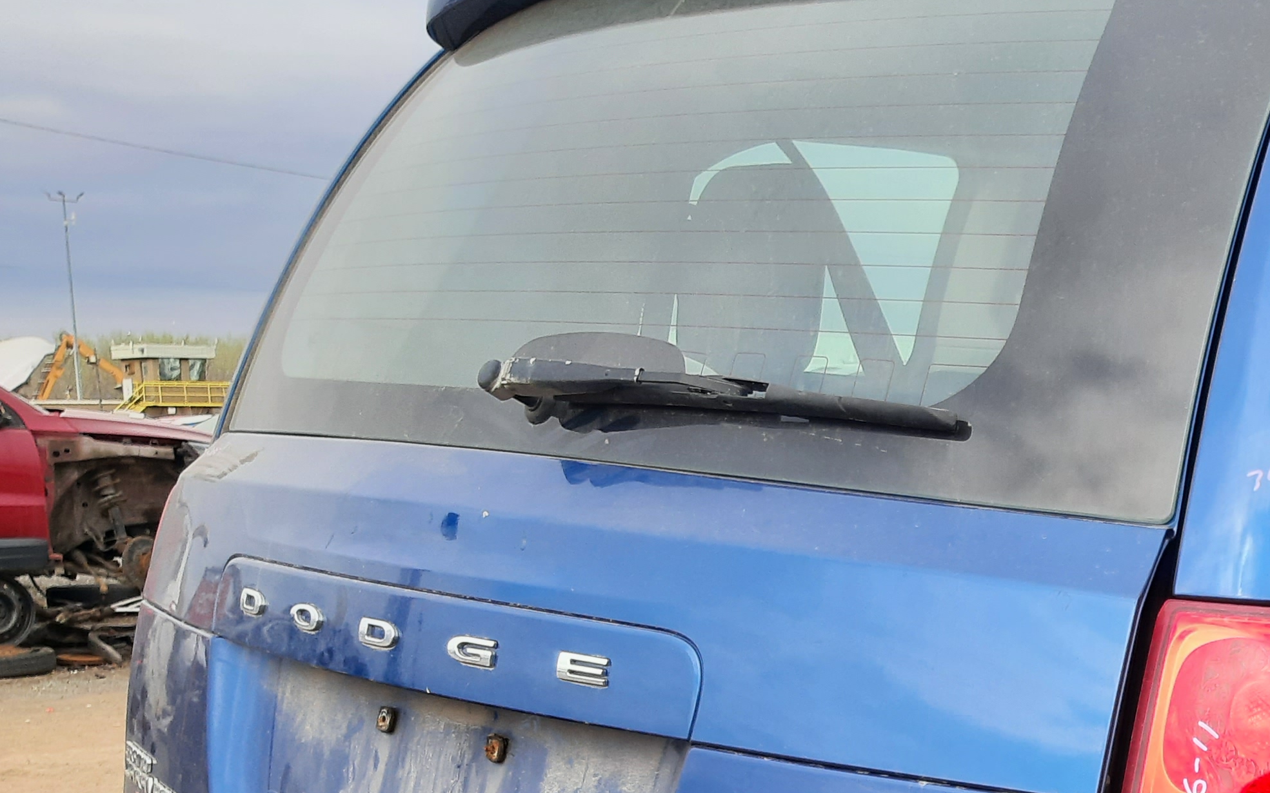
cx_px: 1279
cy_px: 821
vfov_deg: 22.1
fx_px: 1938
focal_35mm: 56
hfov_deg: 33.2
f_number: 1.7
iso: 40
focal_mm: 3.92
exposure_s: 1/425
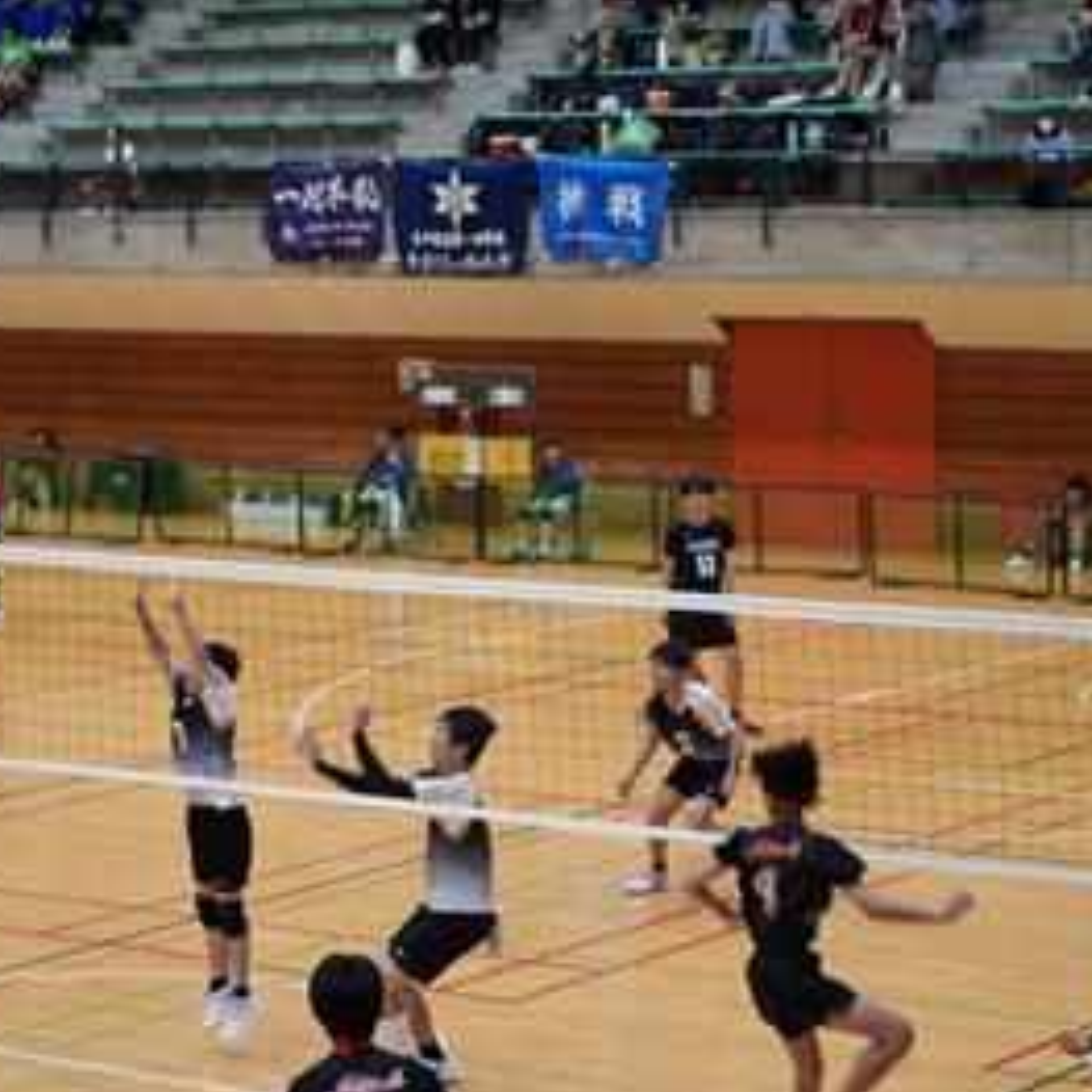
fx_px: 3806
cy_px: 548
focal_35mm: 107
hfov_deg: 16.3
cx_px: 436
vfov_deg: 16.3
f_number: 4.5
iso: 1600
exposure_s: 1/160
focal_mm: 55
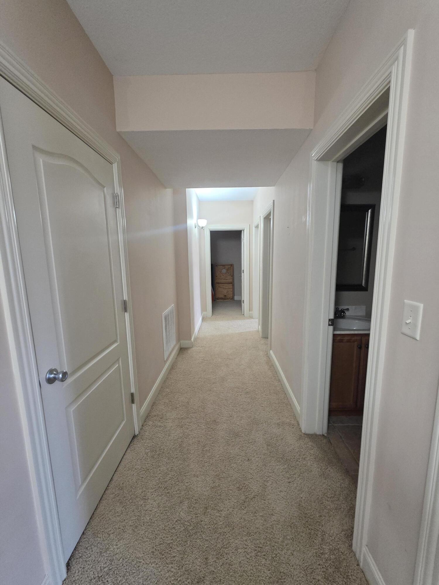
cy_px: 292
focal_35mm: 13
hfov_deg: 89.9
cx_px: 220
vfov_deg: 106.2
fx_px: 220
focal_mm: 2.2
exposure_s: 1/40
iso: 1000
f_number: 1.9
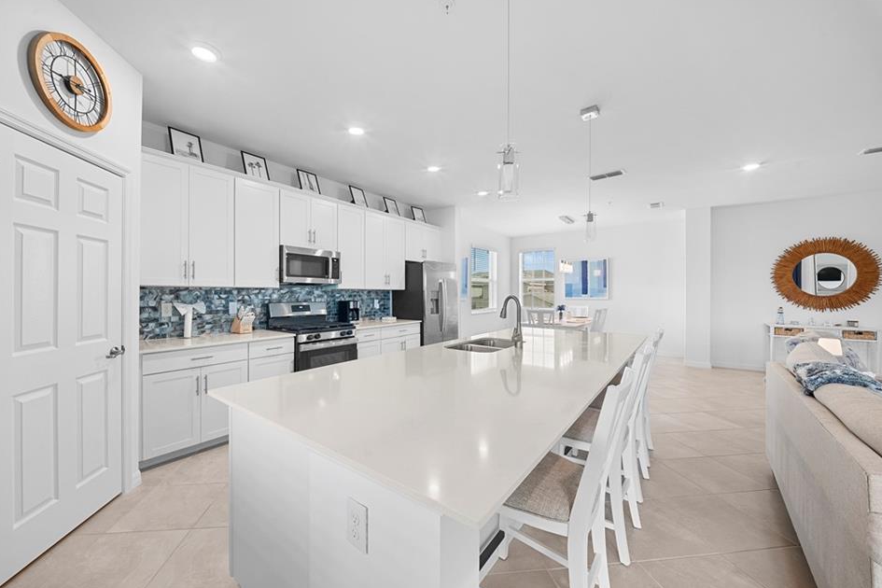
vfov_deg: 85.4
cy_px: 297
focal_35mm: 13
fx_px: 318
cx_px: 412
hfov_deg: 108.2
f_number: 11
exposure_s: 1/15
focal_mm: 12
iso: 2000
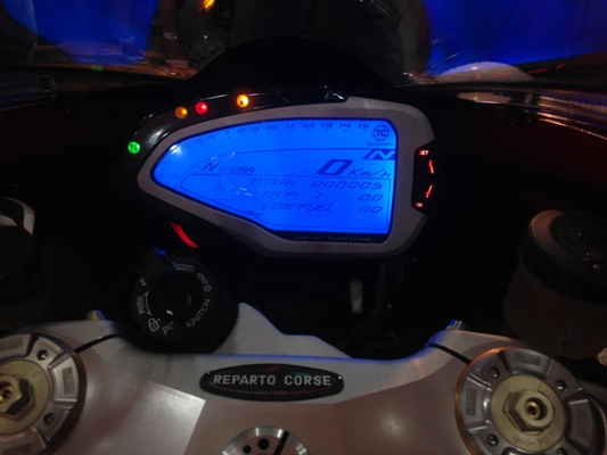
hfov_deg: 55.3
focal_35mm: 33
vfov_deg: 43.0
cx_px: 304
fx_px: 579
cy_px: 228
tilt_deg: -45.4
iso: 80
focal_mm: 4.12
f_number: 2.4
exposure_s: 1/20
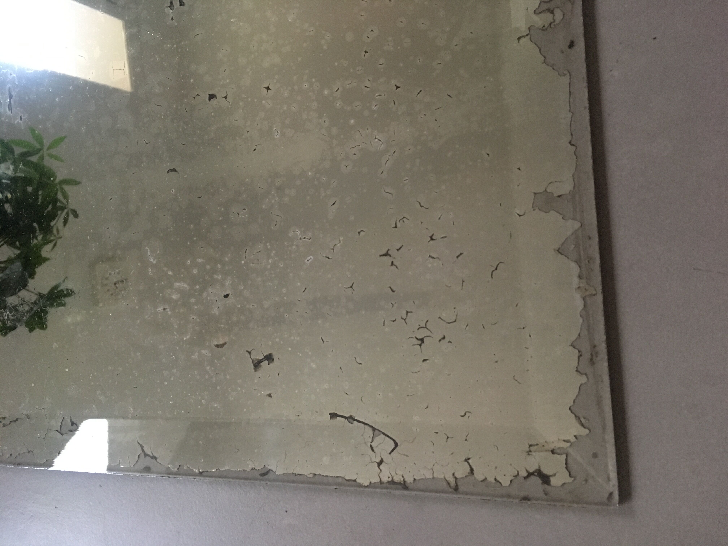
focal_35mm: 29
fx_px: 610
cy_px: 273
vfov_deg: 48.2
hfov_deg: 61.7
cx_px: 364
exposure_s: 1/25
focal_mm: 4.15
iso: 200
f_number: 2.2
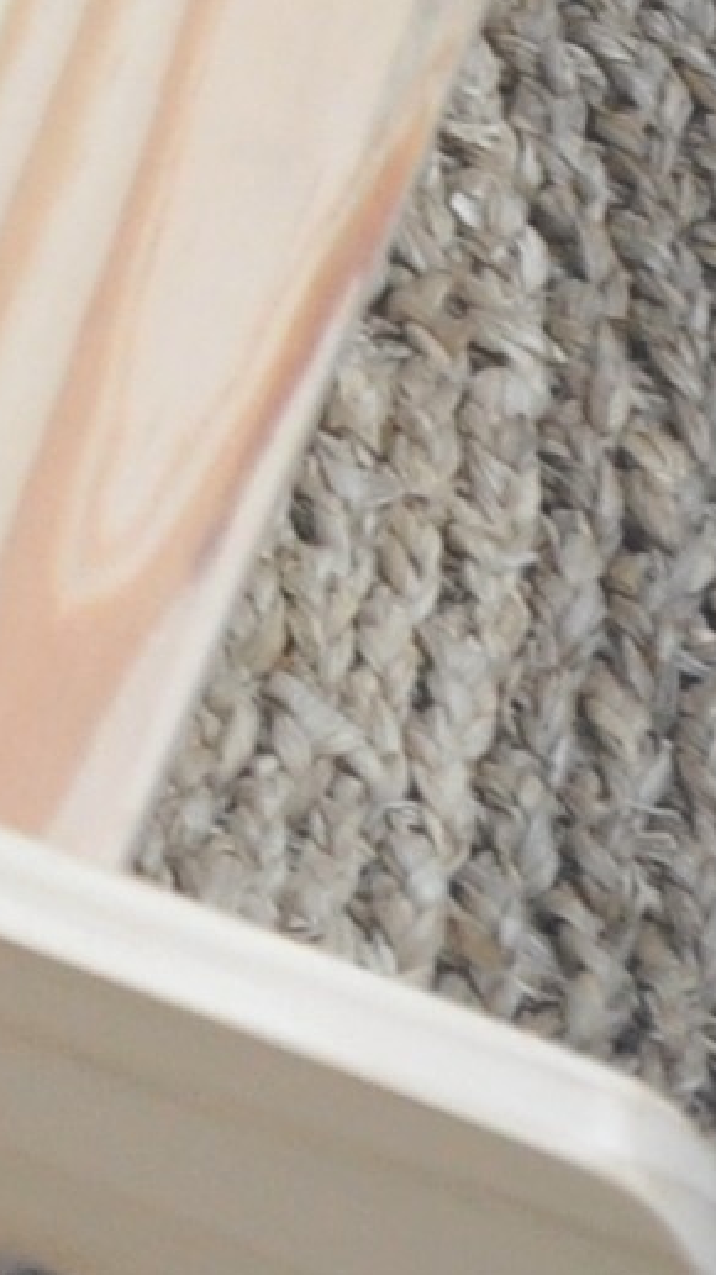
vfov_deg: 8.0
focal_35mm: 261
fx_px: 8815
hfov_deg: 4.3
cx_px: -2274
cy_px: -1082
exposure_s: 1/40
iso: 640
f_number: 6.3
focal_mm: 20
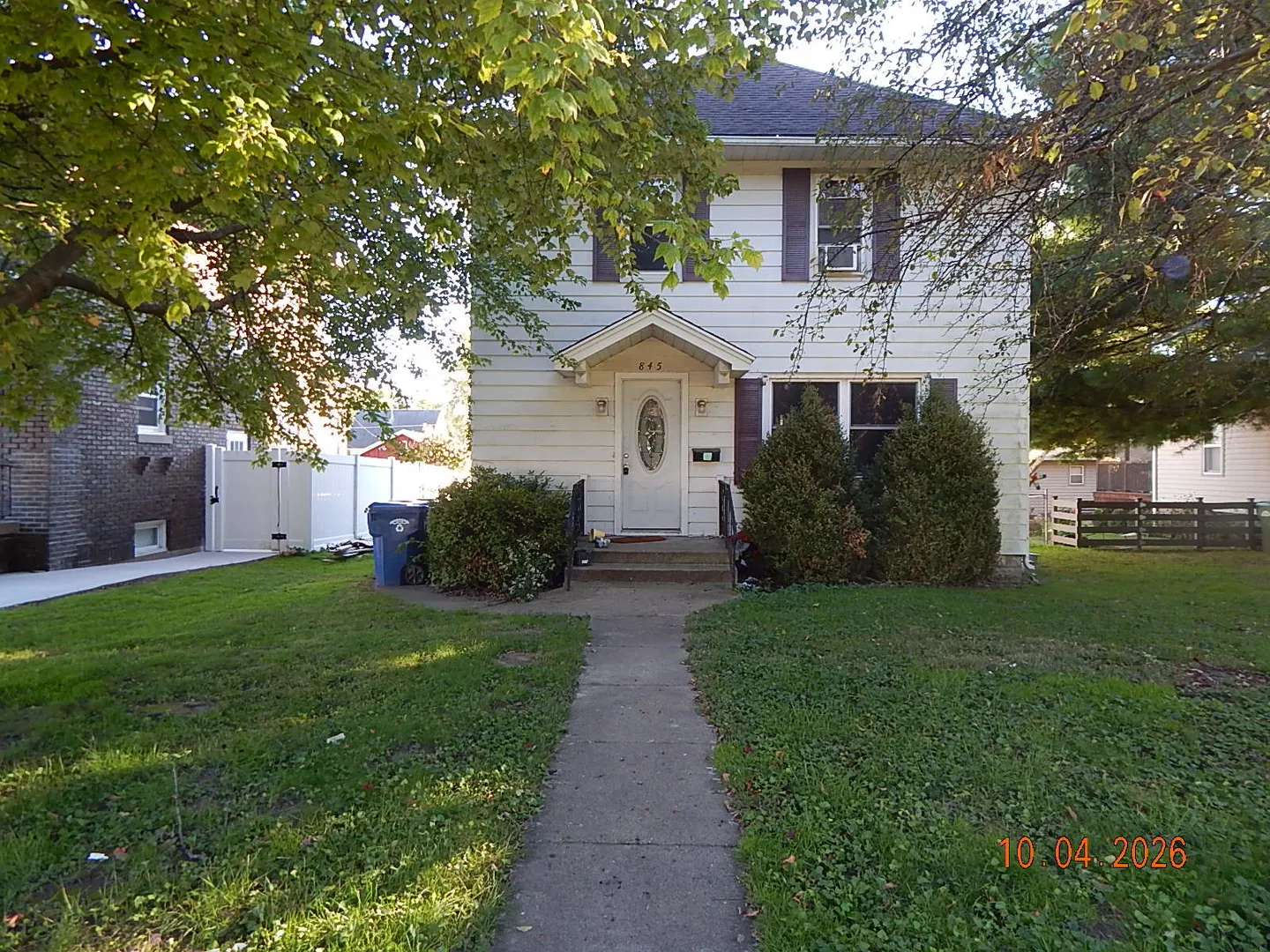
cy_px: 476
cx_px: 635
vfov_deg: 61.1
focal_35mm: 22
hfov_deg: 76.4
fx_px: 807
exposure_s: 1/60
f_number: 3
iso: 125
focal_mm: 4
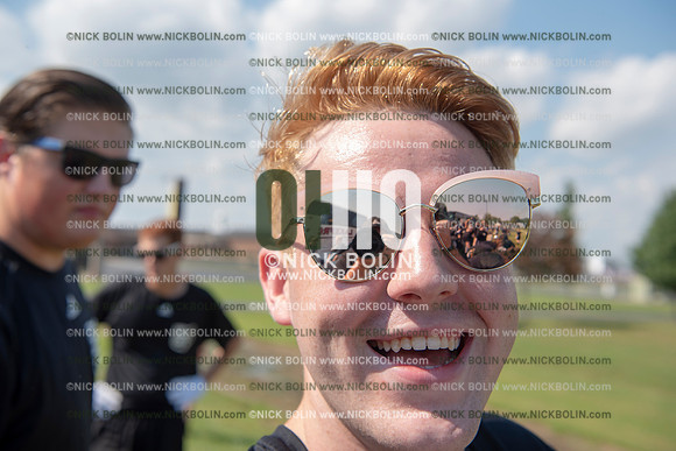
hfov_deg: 48.4
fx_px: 751
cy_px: 226
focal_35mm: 40
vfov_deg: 33.4
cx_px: 338
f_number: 5.6
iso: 200
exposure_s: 1/640
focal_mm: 40
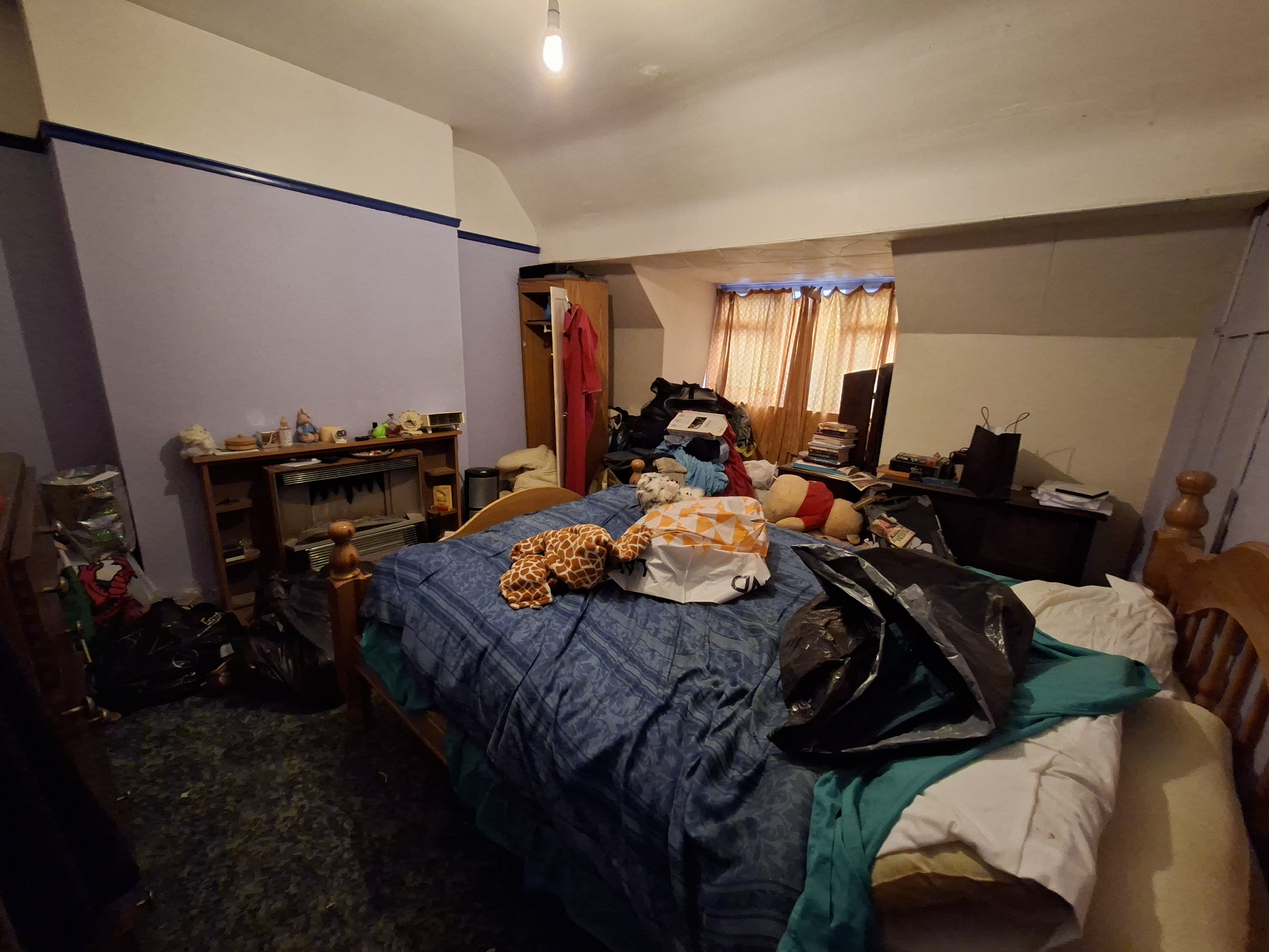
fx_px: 477
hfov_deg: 106.2
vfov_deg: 89.9
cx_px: 634
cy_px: 476
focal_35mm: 13
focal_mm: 1.74
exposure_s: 1/24
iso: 400
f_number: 2.2
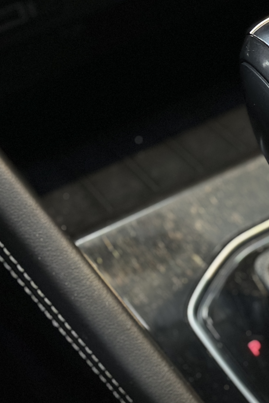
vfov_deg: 18.9
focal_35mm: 108
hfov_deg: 12.3
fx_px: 1210
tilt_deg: -57.0
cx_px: 338
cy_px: 267
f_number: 1.78
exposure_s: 1/50
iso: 250
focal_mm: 6.86
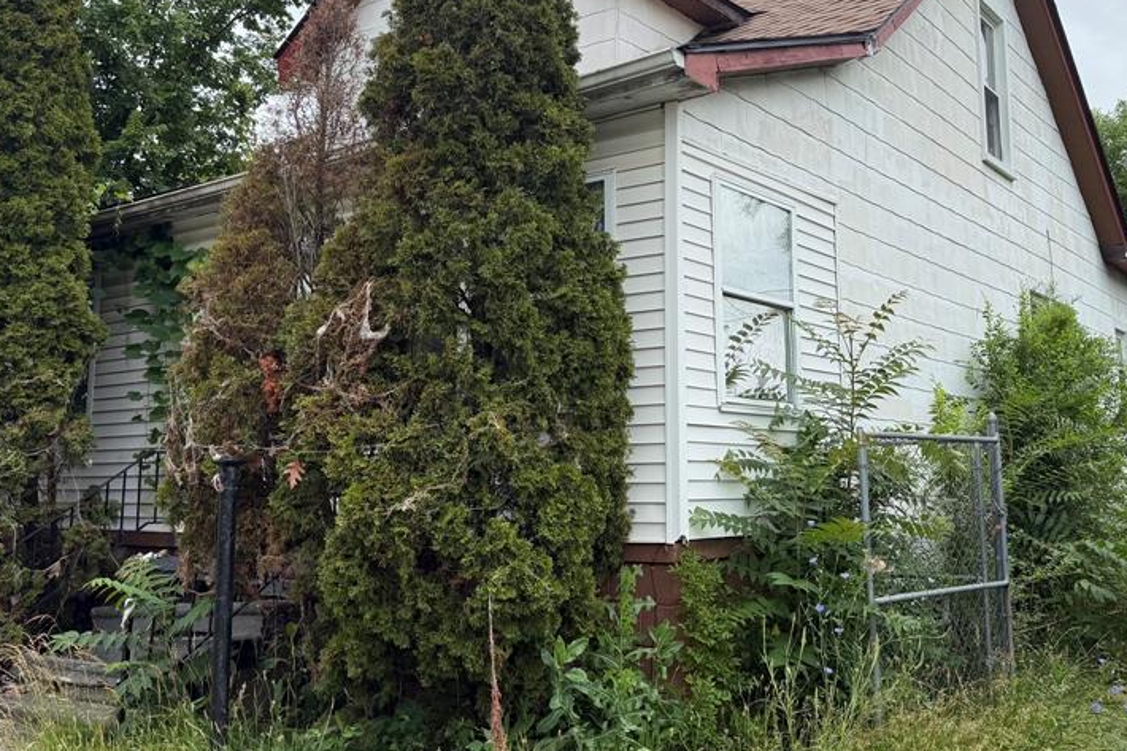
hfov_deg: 53.1
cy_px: 262
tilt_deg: +10.4
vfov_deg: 36.5
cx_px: 614
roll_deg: +0.3
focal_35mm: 36
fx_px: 1127
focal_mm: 6.76
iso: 80
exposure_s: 1/1770
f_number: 1.78
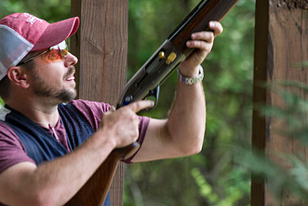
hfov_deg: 5.9
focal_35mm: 350
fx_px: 2996
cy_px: 113
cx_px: 154
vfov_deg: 3.9
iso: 200
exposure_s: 1/80
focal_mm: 200
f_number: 3.5
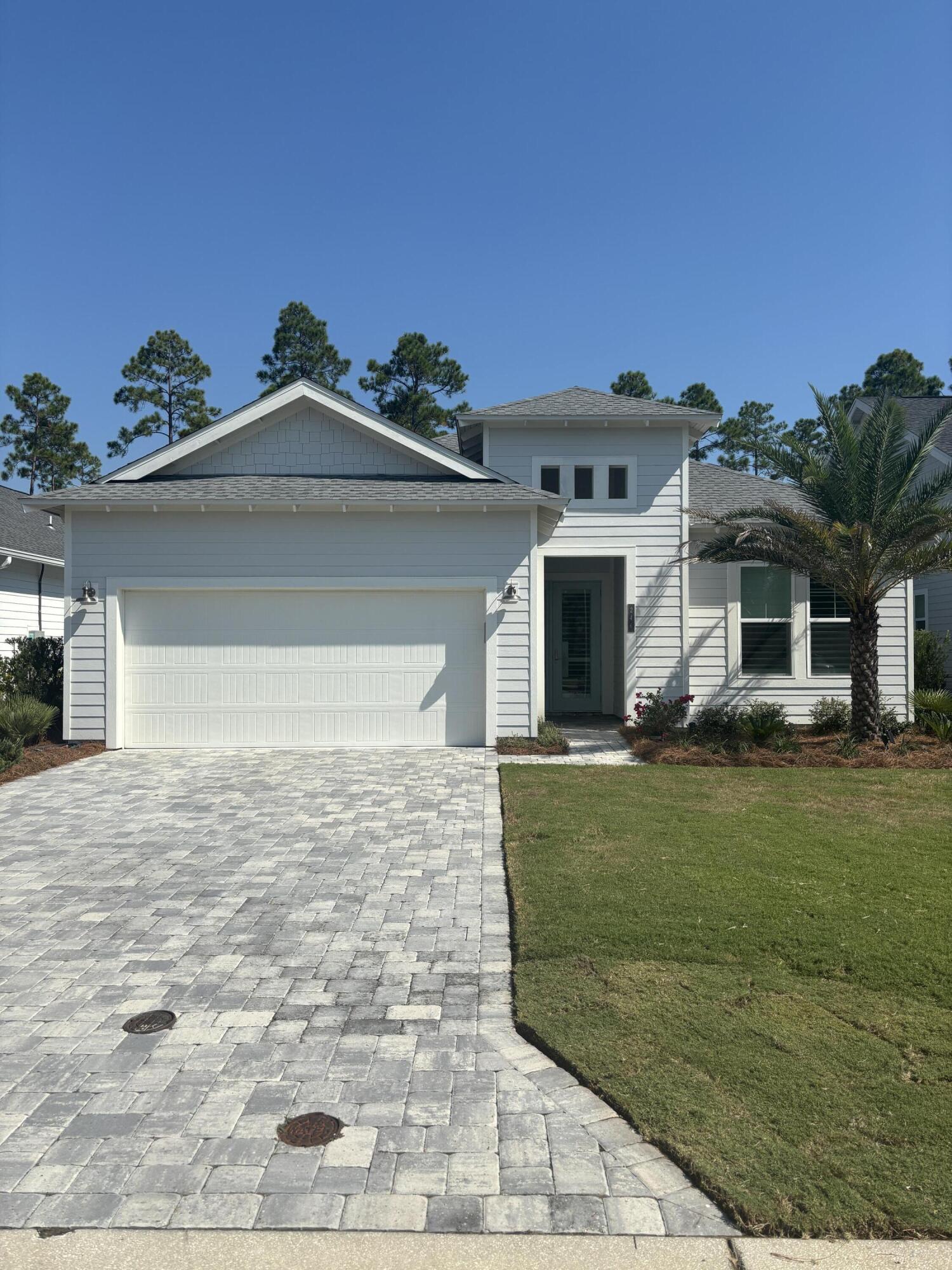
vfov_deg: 67.3
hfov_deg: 53.1
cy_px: 635
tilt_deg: +0.0
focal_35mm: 26
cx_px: 476
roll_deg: +0.2
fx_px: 953
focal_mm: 5.96
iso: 50
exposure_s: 1/5348
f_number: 1.6
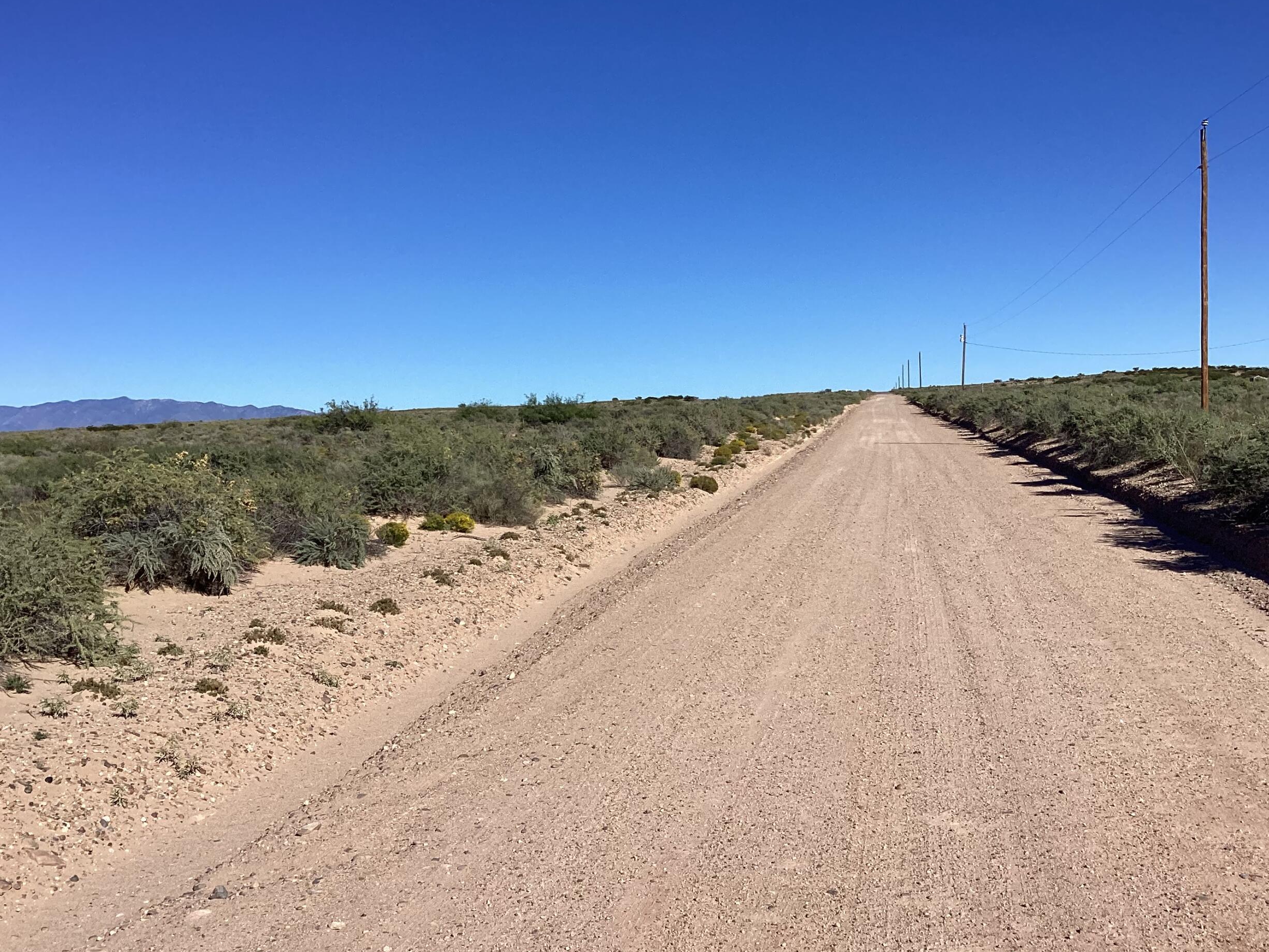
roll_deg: +2.9
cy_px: 486
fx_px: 1393
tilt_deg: -2.1
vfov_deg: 37.7
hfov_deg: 49.0
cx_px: 653
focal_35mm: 38
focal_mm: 3.3
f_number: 2.4
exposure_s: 1/2398
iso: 25
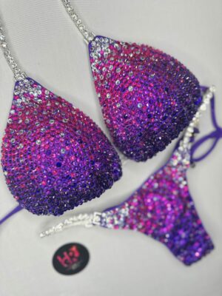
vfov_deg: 71.6
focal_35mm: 24
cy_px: 148
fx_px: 205
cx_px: 111
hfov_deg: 56.8
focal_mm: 6.76
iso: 80
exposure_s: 1/126
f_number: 1.78
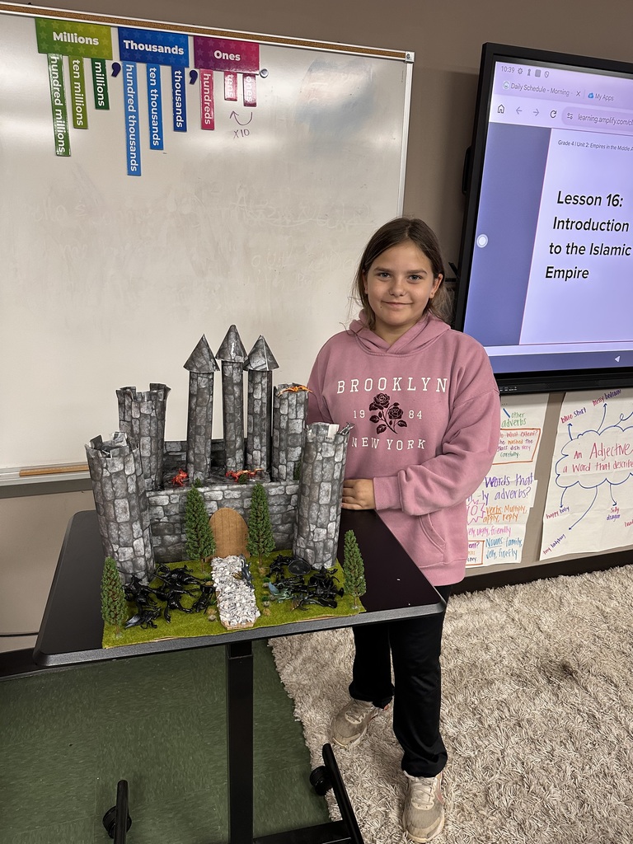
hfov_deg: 56.8
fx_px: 585
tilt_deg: -17.2
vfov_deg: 71.6
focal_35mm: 24
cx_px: 316
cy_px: 422
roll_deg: -1.4
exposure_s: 1/60
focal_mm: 6.86
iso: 200
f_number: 1.78
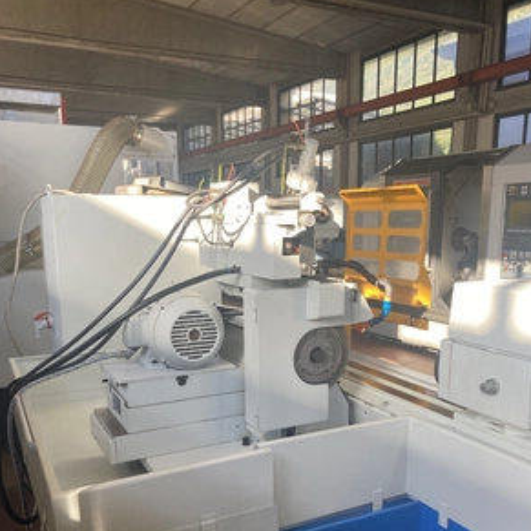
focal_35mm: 34
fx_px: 590
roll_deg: +0.0
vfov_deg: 47.8
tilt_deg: -10.8
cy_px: 345
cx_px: 270
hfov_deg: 48.4
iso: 50
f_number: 1.8
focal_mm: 3.99
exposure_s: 1/121
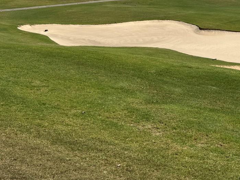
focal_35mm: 55
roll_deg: -0.4
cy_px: 24
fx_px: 381
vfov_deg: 25.9
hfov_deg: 34.9
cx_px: 132
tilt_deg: -4.2
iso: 80
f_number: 1.78
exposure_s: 1/6173
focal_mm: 6.76
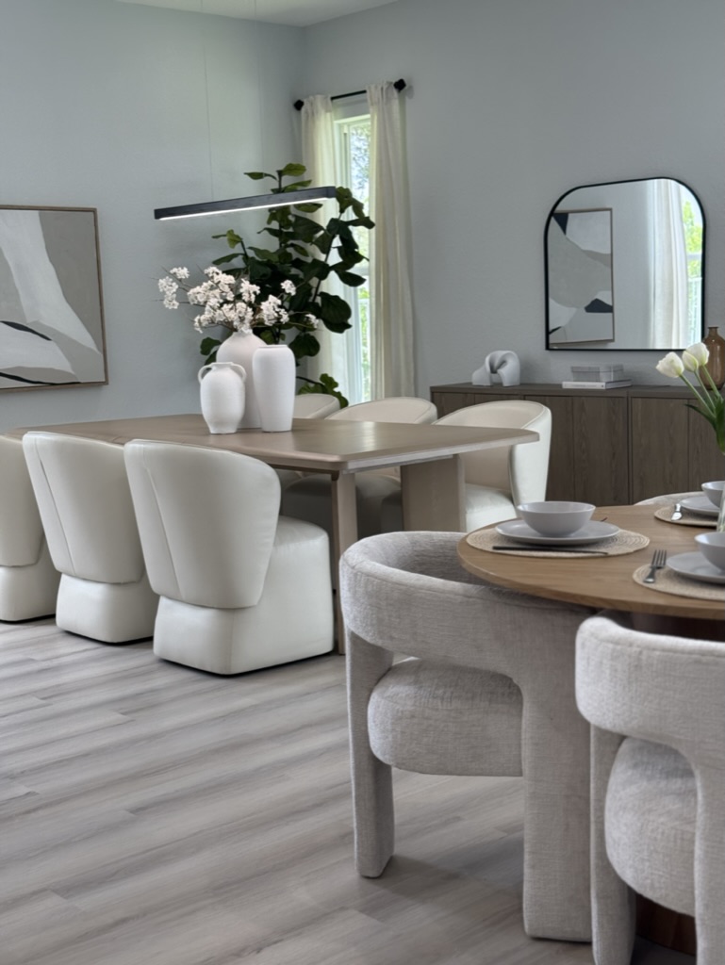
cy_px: 482
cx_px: 362
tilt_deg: -7.4
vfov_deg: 39.6
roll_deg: +1.8
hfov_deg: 30.3
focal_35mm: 48
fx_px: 1339
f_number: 1.78
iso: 80
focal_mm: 6.76
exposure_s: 1/194
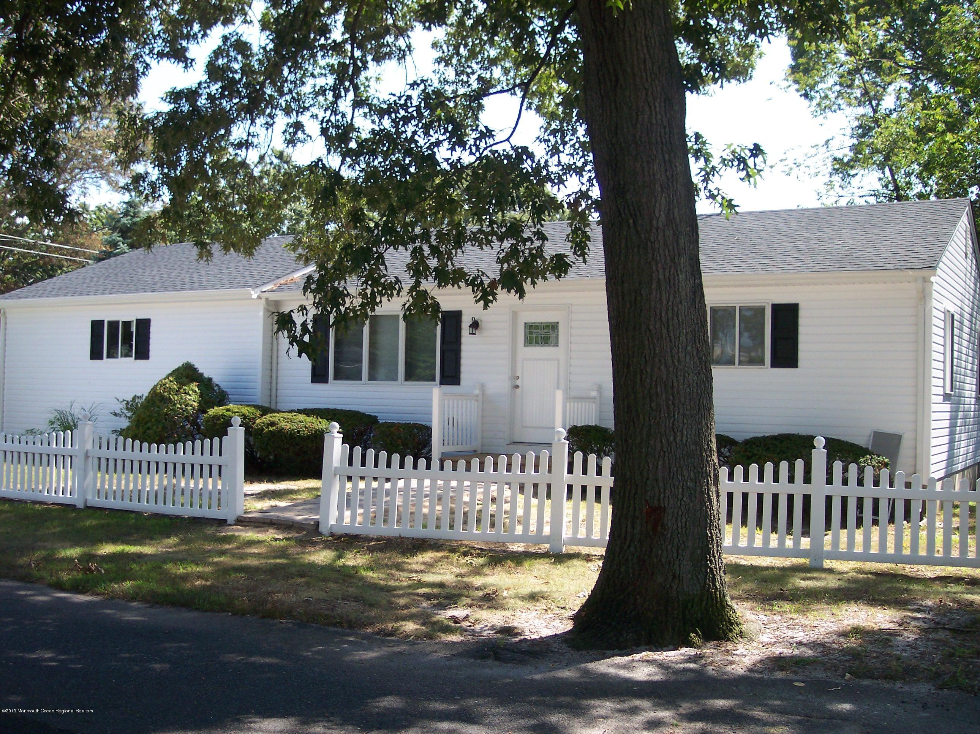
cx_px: 490
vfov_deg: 37.7
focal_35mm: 38
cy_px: 367
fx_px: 1075
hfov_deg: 49.0
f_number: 2.8
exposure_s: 1/700
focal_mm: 8
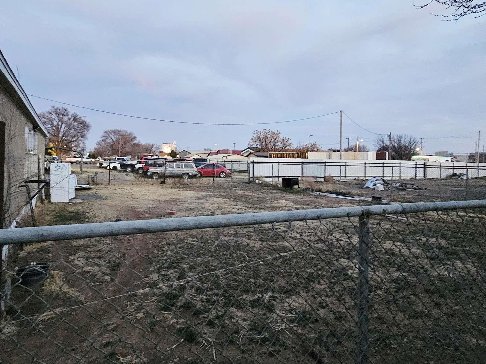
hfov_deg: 76.3
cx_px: 225
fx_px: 309
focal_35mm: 22
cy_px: 152
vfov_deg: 60.7
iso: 1000
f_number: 2.2
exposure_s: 1/24
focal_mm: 2.2
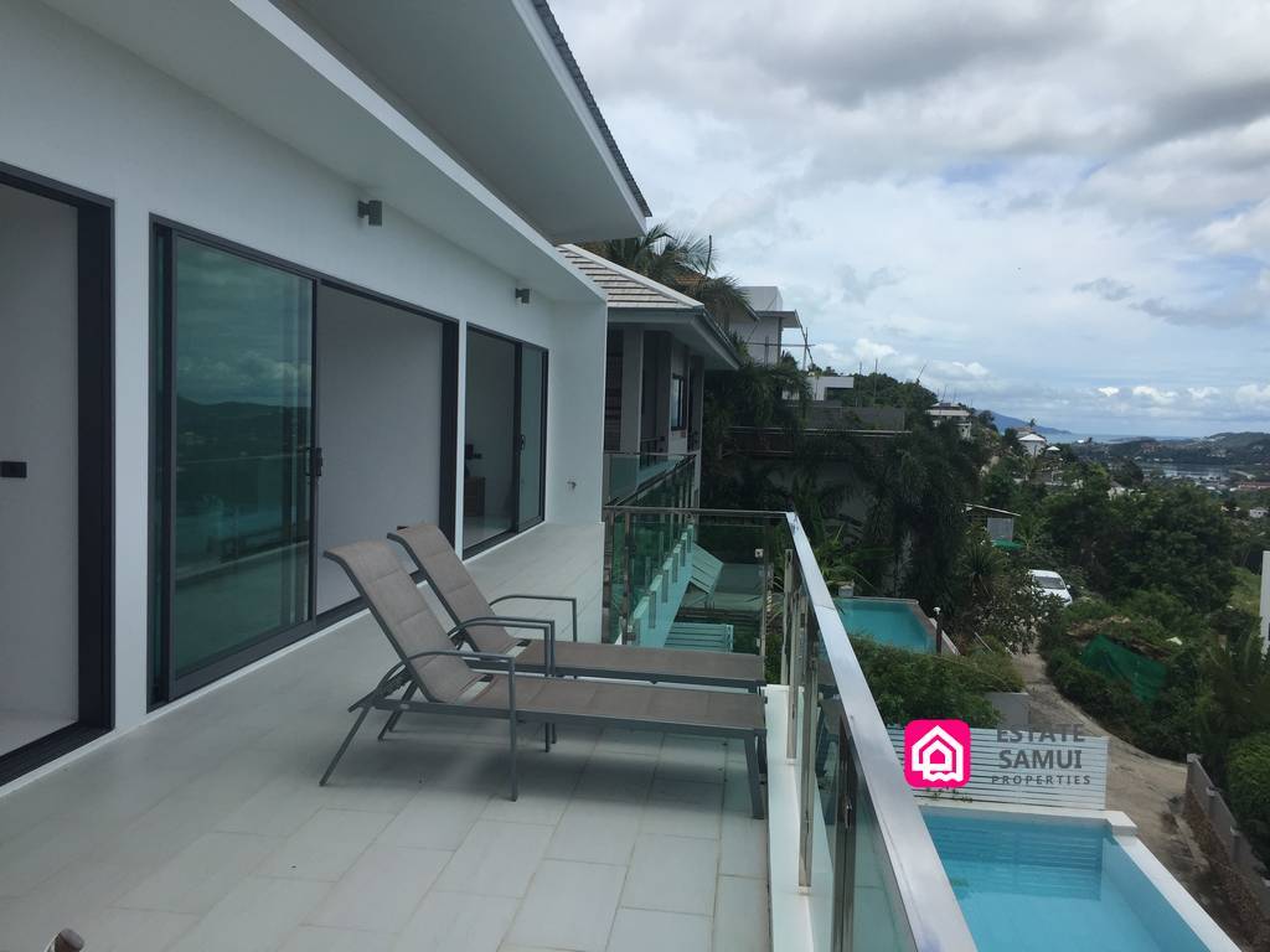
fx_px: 1064
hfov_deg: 61.7
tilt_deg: -4.2
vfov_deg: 48.2
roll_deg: -1.6
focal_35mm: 29
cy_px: 476
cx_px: 635
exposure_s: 1/3049
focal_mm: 4.15
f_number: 2.2
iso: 32
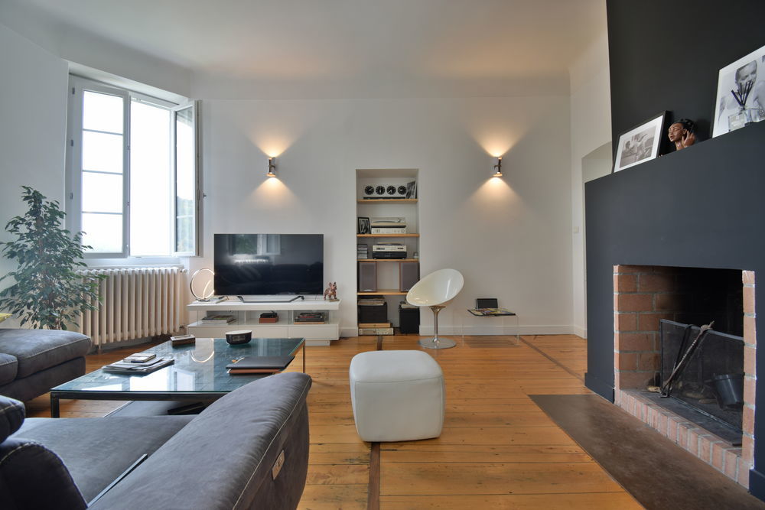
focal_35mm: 15
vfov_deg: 77.3
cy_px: 255
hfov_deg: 100.4
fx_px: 319
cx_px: 382
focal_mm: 10
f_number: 5.6
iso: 100
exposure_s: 1/10
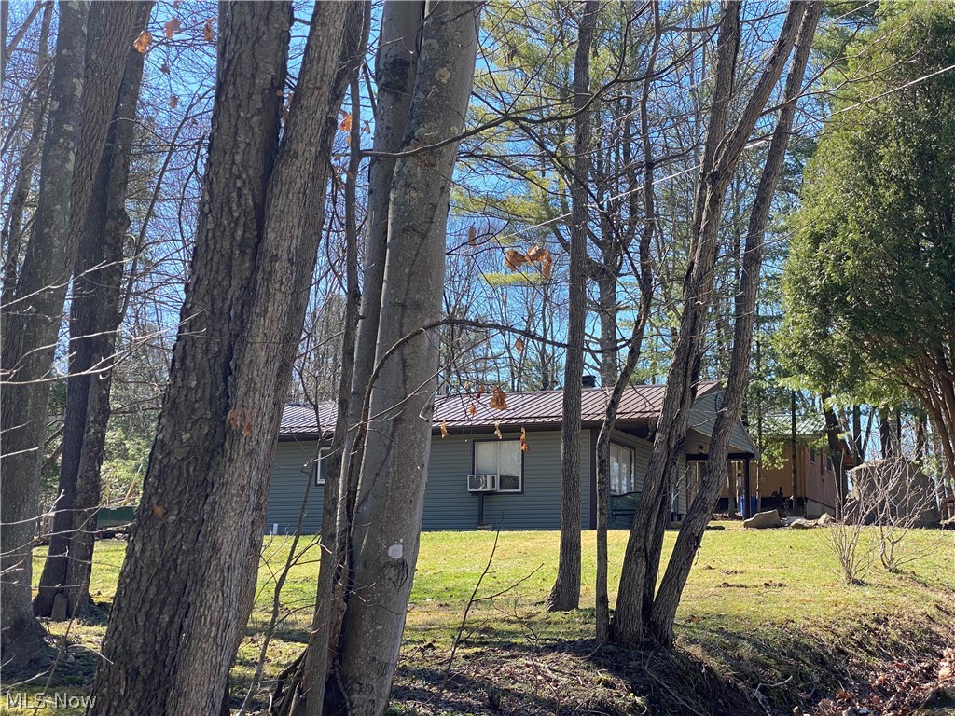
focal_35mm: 52
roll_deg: -1.5
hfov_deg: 36.8
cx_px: 478
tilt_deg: +10.9
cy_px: 358
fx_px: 1435
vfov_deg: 28.0
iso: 20
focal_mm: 6
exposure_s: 1/421
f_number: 2
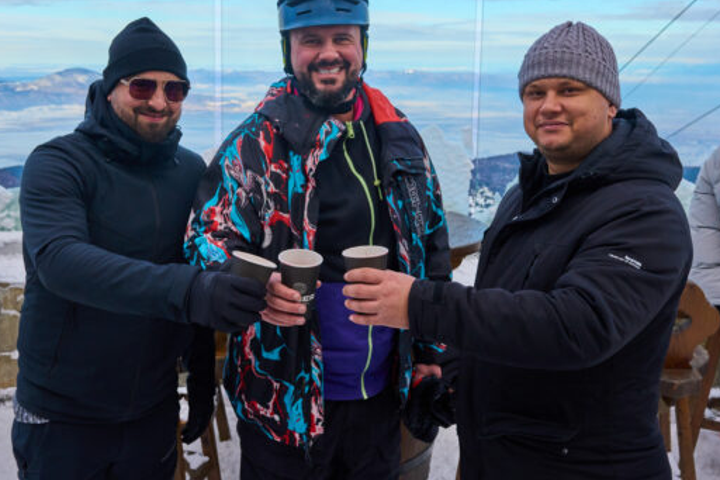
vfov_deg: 31.7
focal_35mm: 42
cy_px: 176
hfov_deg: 46.3
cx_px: 309
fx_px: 840
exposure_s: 1/1000
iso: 640
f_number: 7.1
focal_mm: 28
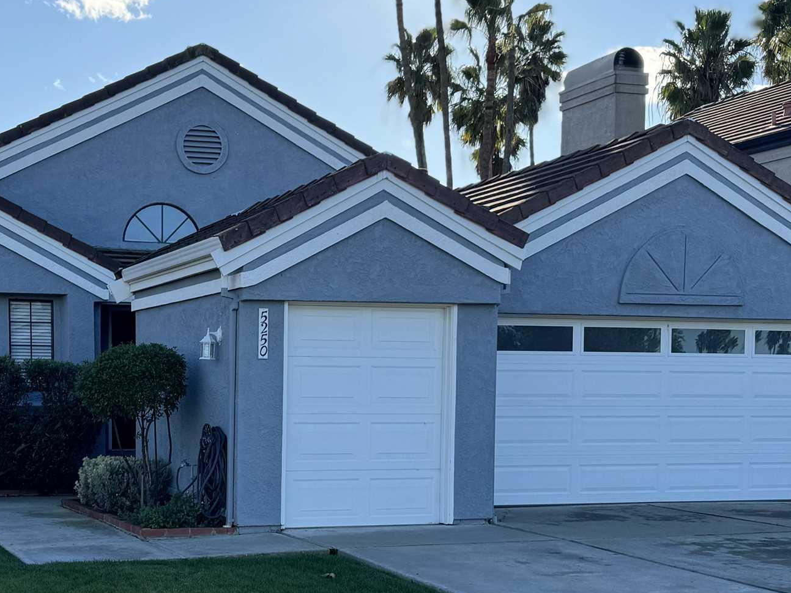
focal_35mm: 57
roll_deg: +0.0
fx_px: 1303
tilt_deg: -3.5
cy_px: 473
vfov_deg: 25.2
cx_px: 210
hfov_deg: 33.2
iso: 80
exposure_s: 1/2041
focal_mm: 6.76
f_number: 1.78
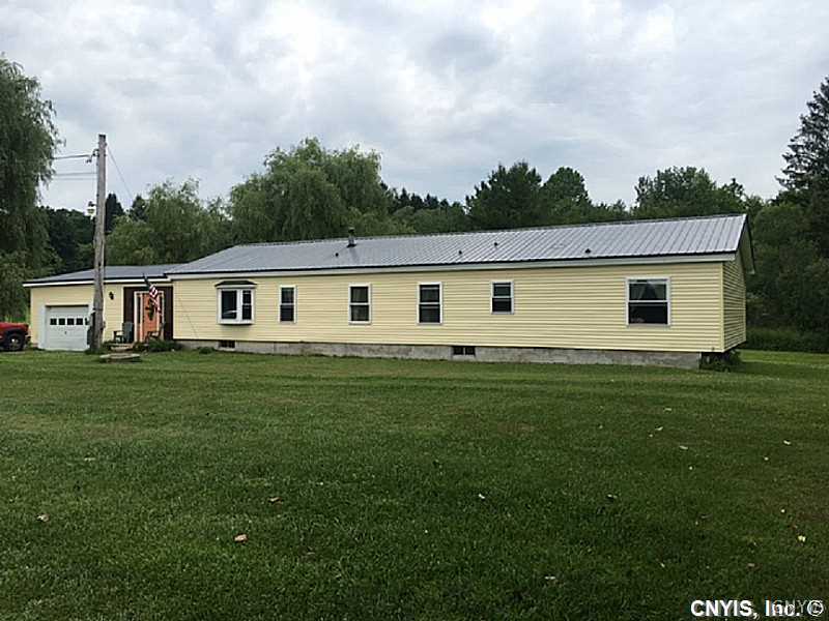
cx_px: 414
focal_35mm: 29
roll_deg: -0.4
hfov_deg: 61.7
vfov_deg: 48.2
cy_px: 310
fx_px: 695
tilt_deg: +2.4
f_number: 2.2
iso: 25
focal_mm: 4.15
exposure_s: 1/905
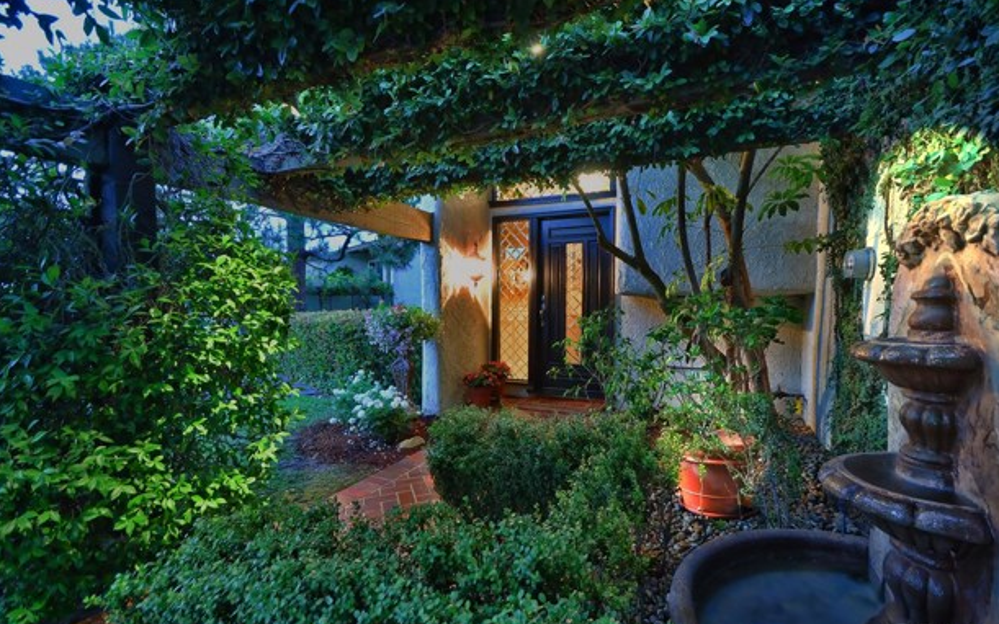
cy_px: 316
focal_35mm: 16
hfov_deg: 97.8
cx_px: 515
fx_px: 436
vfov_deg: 71.3
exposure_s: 1
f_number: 5.6
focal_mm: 10
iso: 450
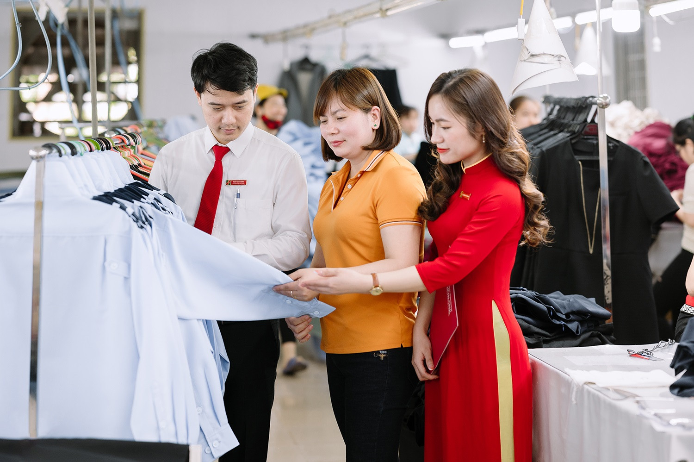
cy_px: 231
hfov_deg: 23.9
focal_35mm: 85
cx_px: 347
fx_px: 1637
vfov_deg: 16.1
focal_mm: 85
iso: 250
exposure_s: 1/125
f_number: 2.5
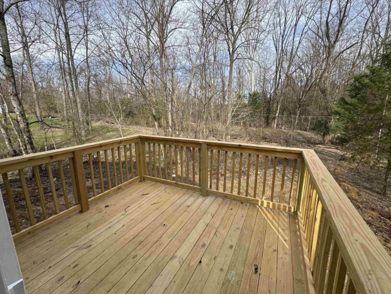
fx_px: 169
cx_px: 208
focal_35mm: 15
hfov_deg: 98.0
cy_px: 141
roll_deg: -0.4
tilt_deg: -11.4
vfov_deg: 81.7
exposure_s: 1/620
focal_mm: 2.22
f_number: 2.2
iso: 40
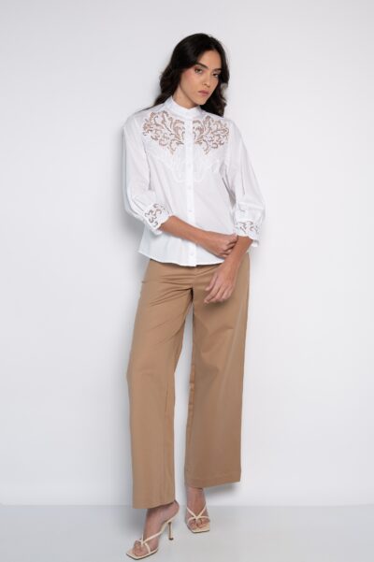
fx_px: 624
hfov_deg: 33.4
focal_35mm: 40
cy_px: 281
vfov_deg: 48.5
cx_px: 187
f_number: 5
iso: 200
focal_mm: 40
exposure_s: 1/125
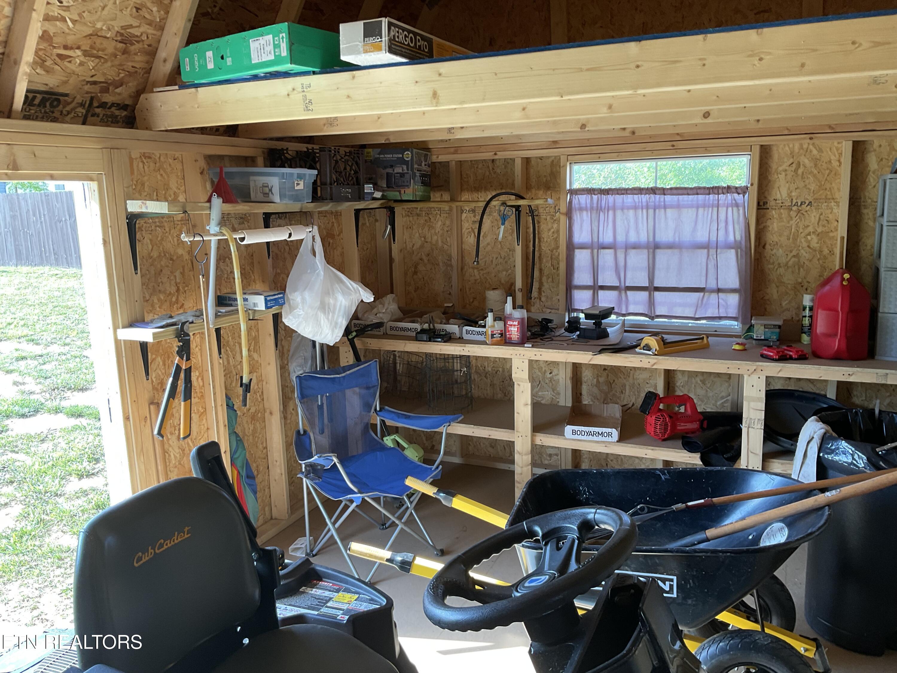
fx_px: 751
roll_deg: +1.8
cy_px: 336
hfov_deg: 61.7
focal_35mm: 29
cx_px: 448
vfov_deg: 48.2
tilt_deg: -11.7
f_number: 1.8
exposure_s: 1/120
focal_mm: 3
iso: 50
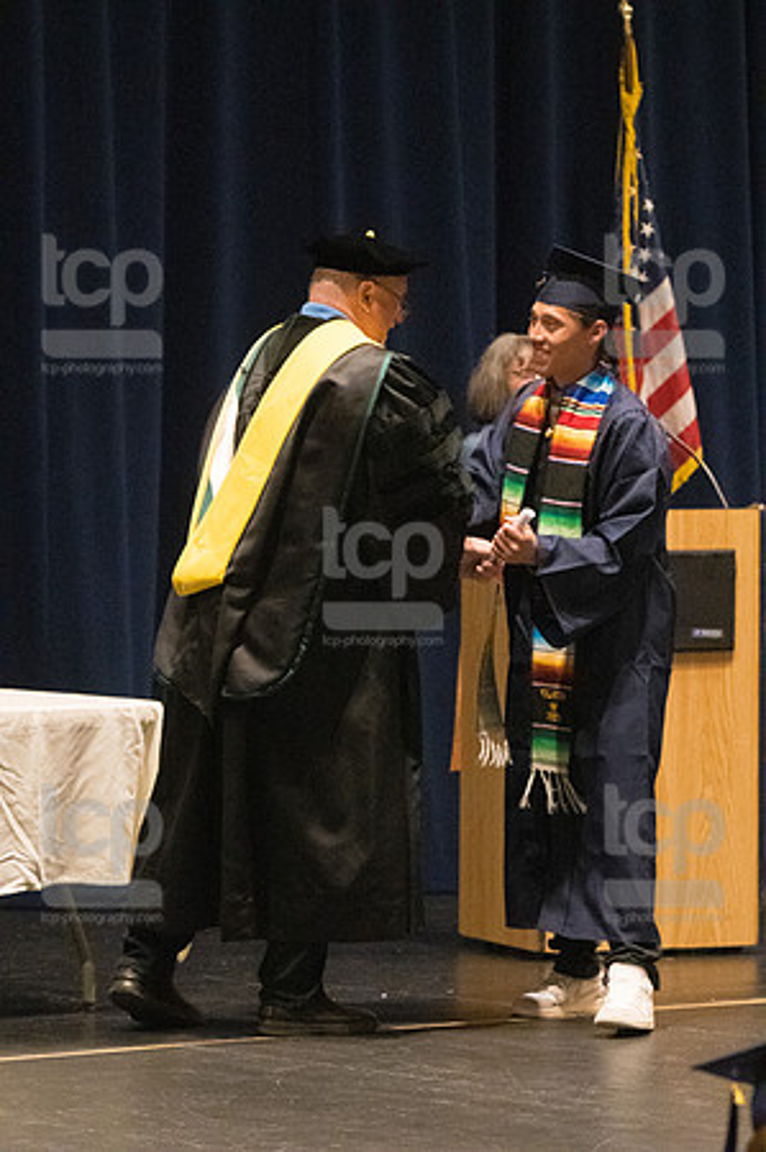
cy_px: 576
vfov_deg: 8.6
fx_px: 7677
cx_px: 383
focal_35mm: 240
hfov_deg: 5.7
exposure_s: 1/250
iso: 8000
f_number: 4.5
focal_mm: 160
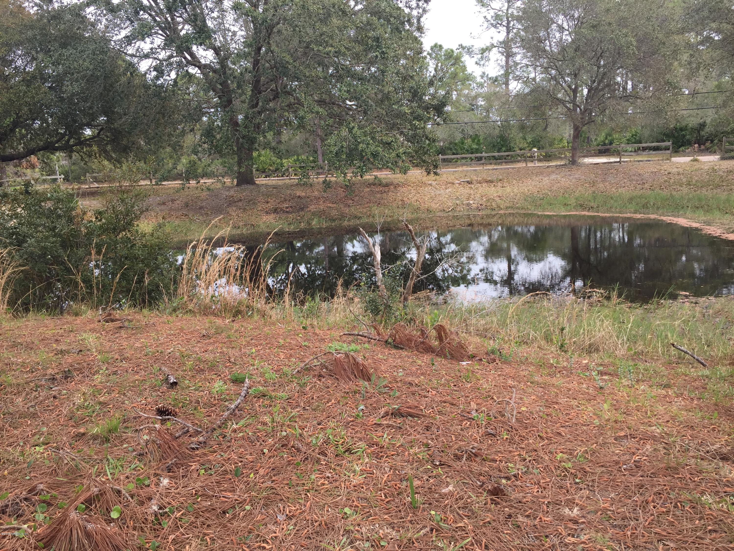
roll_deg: +2.9
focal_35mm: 29
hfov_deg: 61.7
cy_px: 276
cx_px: 367
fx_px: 615
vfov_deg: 48.2
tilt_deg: -9.5
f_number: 2.2
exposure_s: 1/425
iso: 32
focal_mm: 4.15
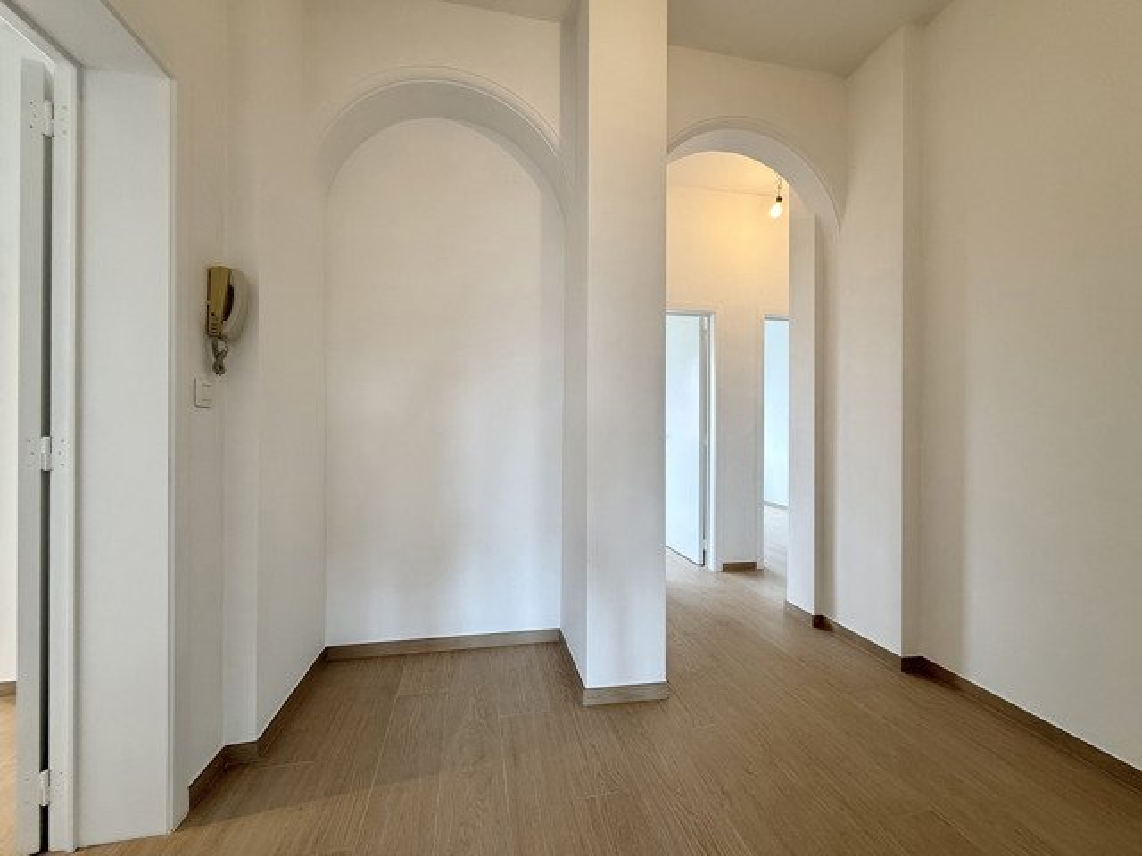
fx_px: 462
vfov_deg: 85.7
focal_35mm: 14
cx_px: 571
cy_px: 428
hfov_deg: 102.1
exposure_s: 1/100
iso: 100
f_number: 2.2
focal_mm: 2.22
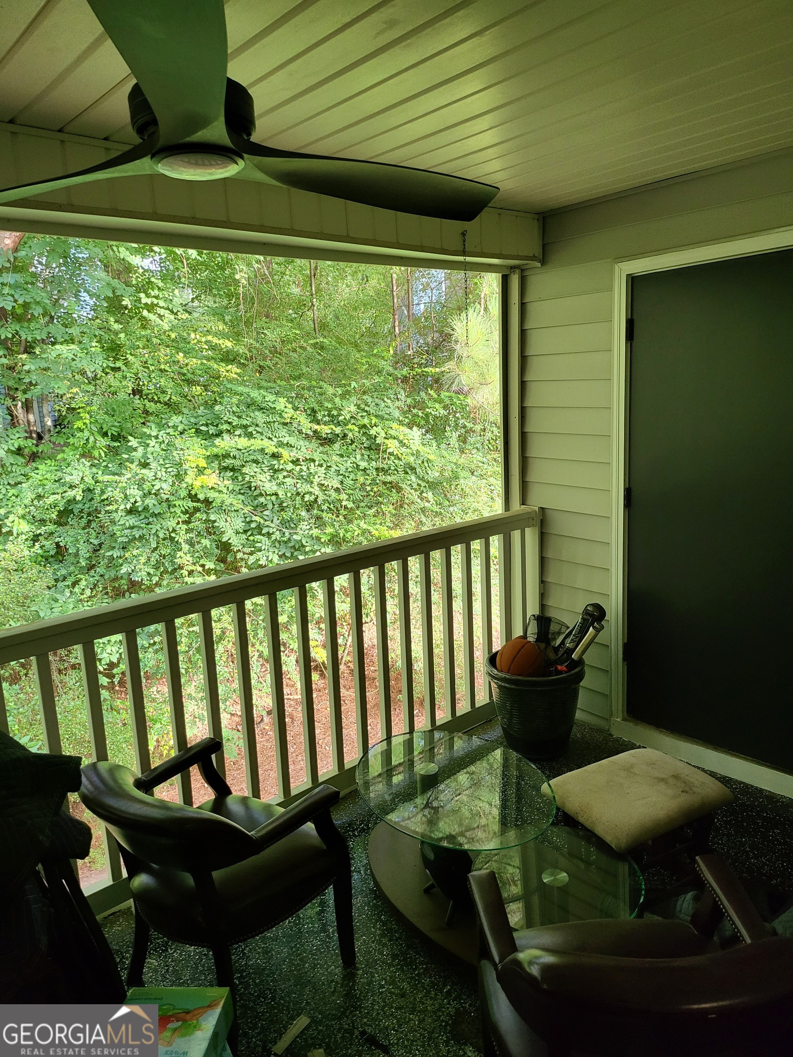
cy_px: 528
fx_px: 733
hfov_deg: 56.8
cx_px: 396
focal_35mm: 24
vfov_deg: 71.6
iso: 200
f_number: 1.8
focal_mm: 5
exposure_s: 1/120
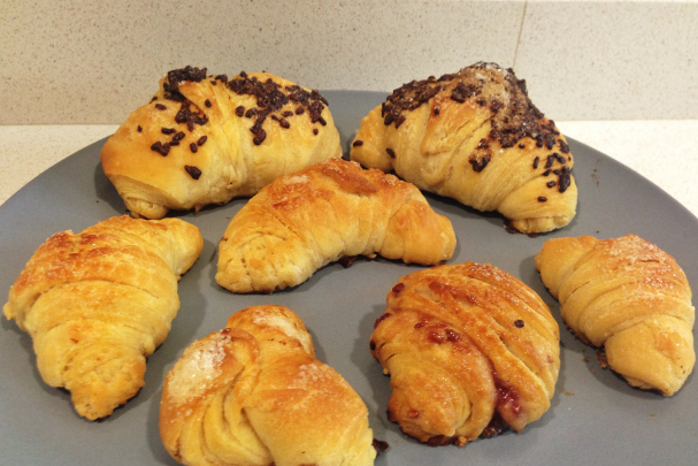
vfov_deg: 37.9
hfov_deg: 54.4
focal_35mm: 35
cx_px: 350
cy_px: 242
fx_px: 679
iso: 125
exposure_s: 1/20
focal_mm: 4.12
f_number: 2.4
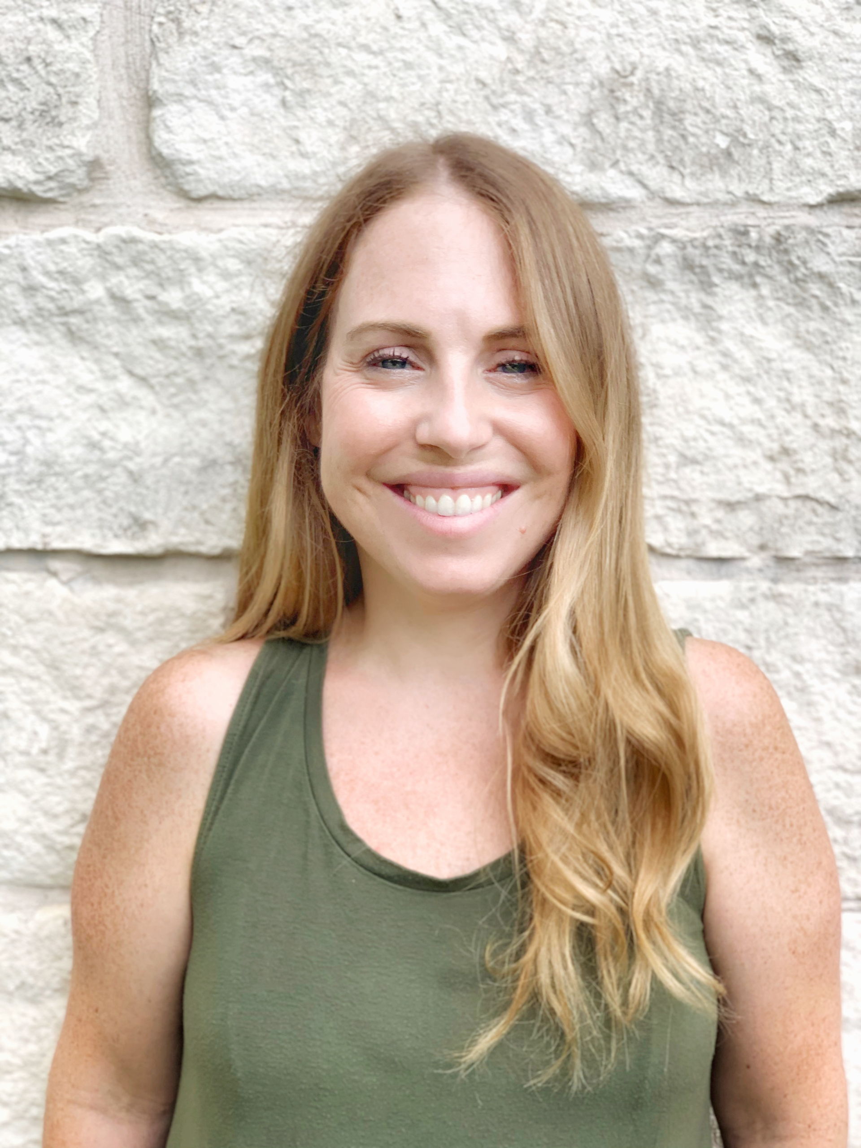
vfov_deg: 36.8
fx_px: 1725
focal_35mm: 52
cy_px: 574
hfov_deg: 28.0
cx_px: 430
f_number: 2.4
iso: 50
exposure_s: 1/122
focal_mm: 6
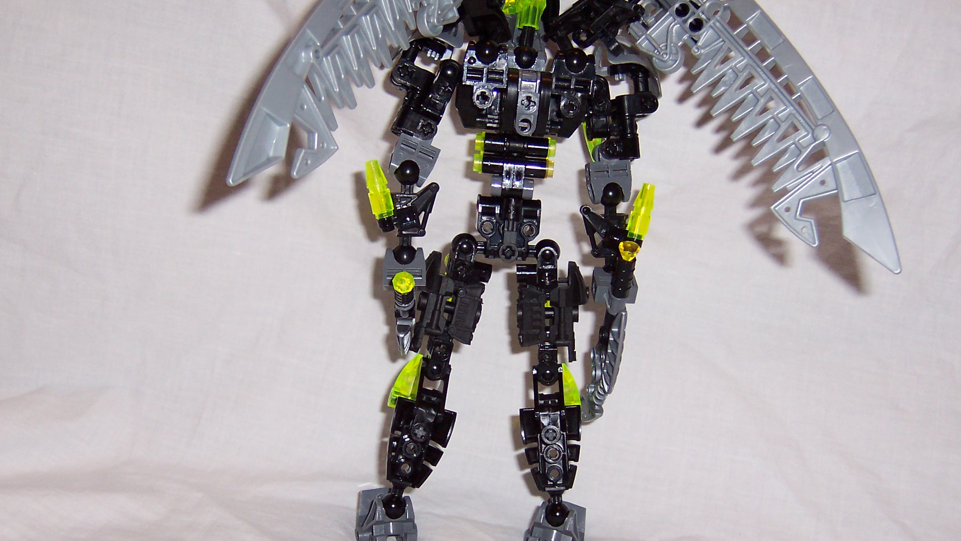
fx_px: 1452
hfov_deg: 36.6
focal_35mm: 57
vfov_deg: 21.1
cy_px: 285
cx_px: 481
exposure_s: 1/60
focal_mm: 8
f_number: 3.4
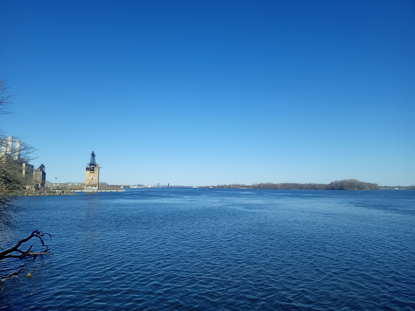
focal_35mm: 28
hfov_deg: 63.4
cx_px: 208
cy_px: 156
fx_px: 336
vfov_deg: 49.7
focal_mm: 3.71
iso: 104
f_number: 2.2
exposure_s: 1/1637
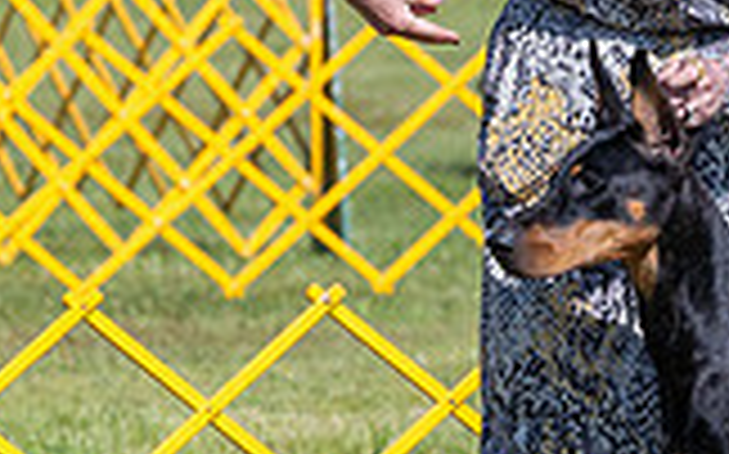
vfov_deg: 1.7
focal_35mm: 771
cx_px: 664
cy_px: 63
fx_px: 15307
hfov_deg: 2.7
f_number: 6.3
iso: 400
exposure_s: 1/2000
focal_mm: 181
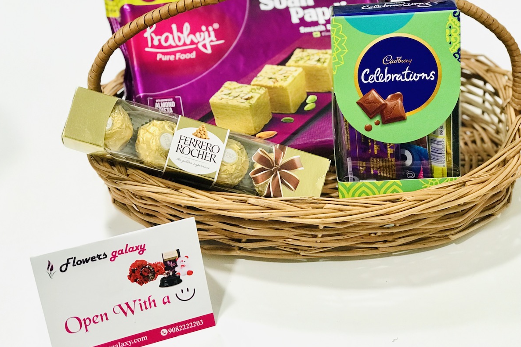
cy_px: 155
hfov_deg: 33.4
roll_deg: +0.8
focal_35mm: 60
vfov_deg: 22.6
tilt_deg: -41.3
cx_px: 259
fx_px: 868
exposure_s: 1/50
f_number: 2.8
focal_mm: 6.6
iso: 80
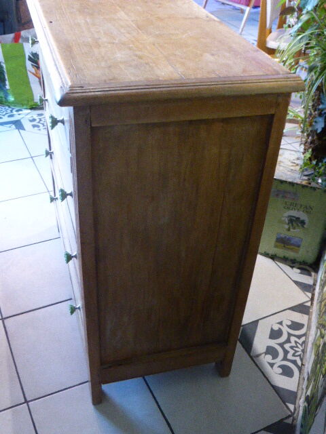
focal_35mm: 40
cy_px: 217
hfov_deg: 36.0
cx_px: 163
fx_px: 502
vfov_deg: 46.8
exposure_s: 1/10
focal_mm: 6.9
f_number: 3.9
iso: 800
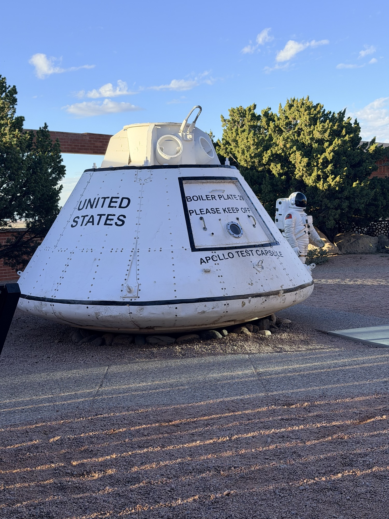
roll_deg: +1.5
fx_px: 719
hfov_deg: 30.3
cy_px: 260
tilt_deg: -3.6
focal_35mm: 48
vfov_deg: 39.7
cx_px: 194
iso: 64
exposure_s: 1/1608
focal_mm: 6.76
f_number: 1.78
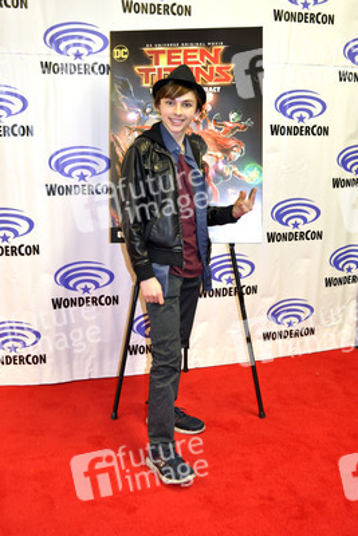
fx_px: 536
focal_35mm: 36
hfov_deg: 36.9
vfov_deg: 53.1
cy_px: 268
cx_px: 179
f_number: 4.5
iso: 1000
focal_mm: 24
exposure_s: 1/60
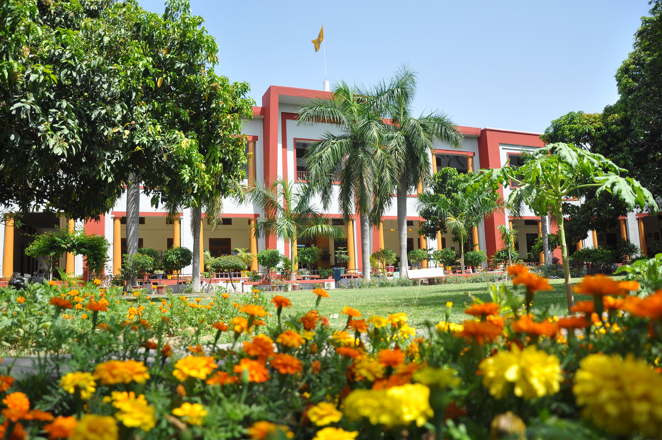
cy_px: 220
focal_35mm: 27
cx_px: 331
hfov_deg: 67.4
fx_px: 496
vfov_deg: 47.8
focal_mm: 18
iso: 200
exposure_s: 1/800
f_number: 3.5
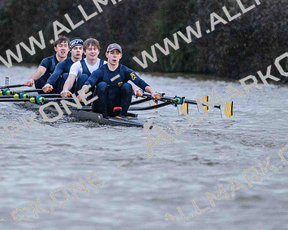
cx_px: 74
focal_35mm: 613
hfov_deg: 3.2
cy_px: 82
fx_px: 5225
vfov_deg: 2.5
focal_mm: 400
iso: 12800
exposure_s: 1/1600
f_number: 4.5
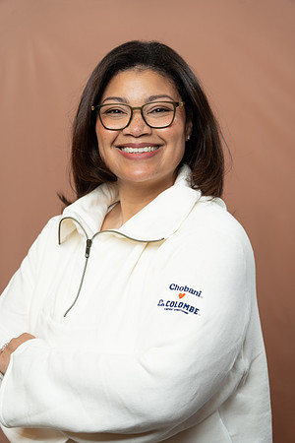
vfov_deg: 21.9
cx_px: 148
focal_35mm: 93
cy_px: 222
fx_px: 1143
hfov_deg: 14.7
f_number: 4
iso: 320
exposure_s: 1/160
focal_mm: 93
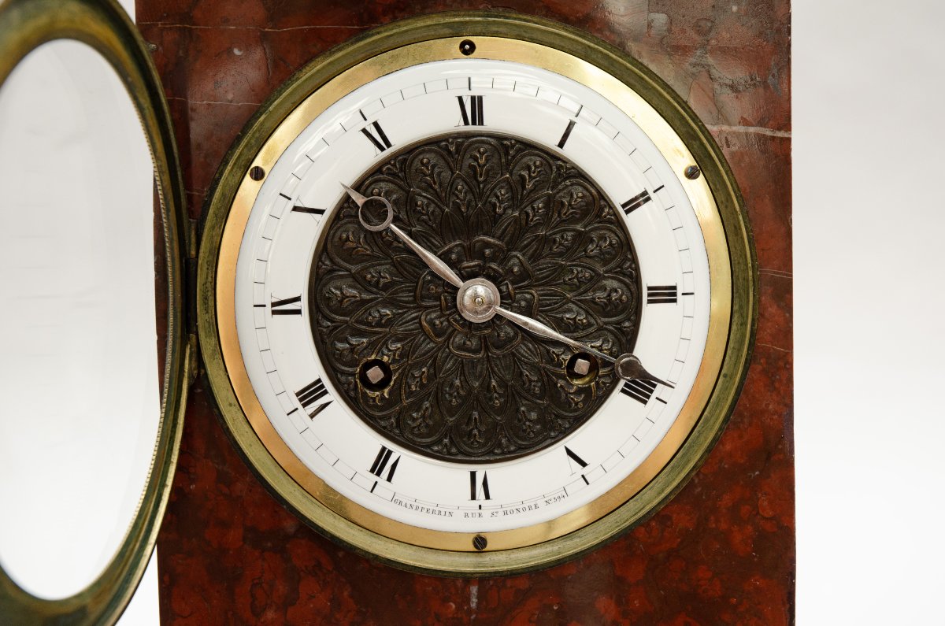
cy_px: 313
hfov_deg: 28.1
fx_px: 1886
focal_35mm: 72
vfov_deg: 18.8
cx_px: 472
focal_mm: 48
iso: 200
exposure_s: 1/125
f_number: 8
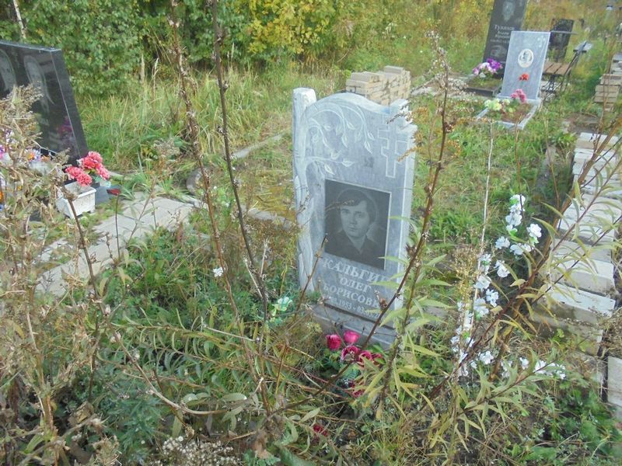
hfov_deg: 67.3
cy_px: 233
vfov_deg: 53.1
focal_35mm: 26
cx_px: 311
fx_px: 467
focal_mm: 4.6
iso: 250
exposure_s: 1/250
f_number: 3.5
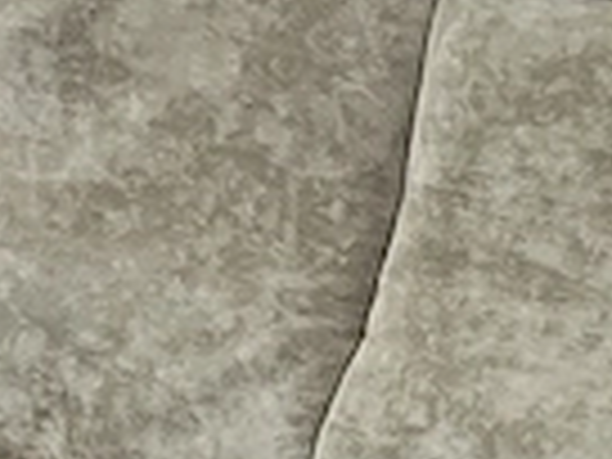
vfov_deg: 7.6
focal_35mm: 191
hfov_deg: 10.2
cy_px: 765
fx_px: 3377
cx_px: 747
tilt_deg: -30.0
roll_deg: +2.9
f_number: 1.5
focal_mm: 5.7
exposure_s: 1/100
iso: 100
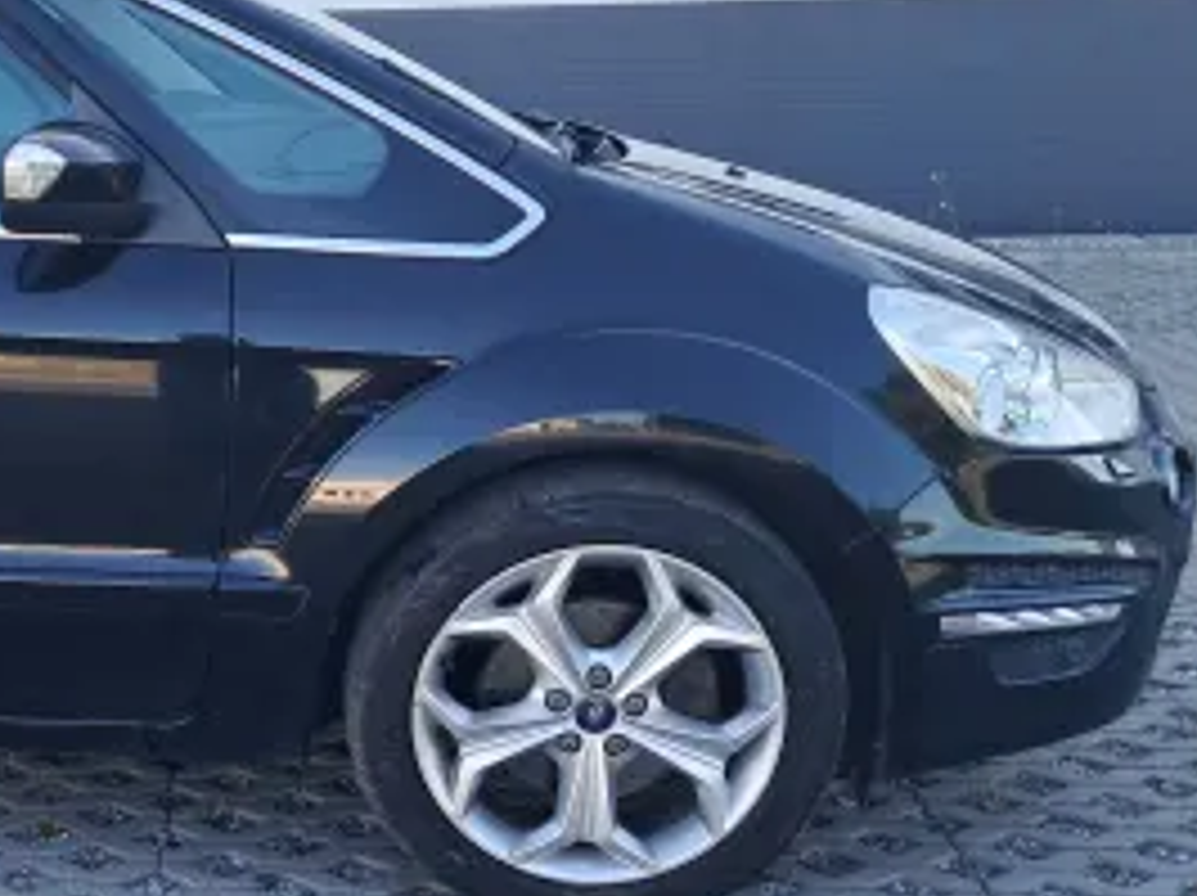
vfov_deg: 22.3
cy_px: 707
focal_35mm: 65
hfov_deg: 26.7
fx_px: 2246
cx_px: -212
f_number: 1.8
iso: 50
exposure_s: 1/100
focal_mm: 4
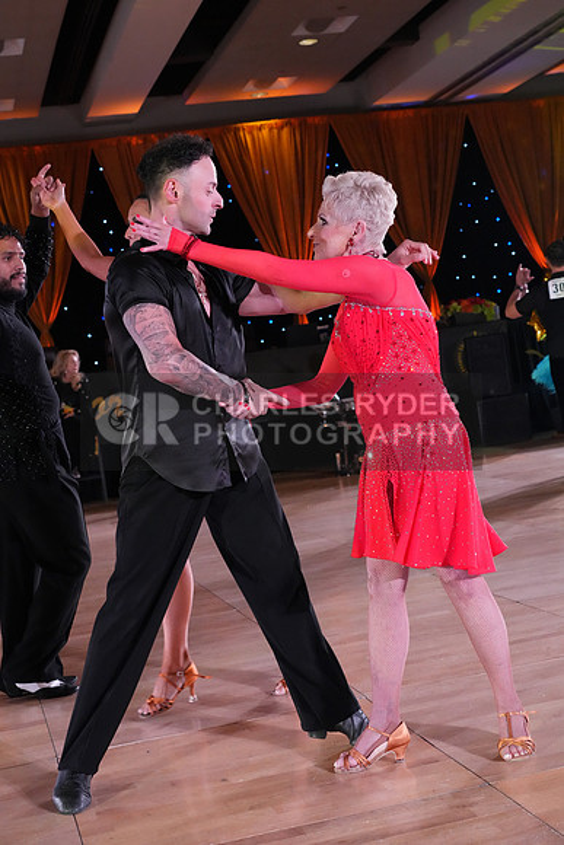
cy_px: 422
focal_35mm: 51
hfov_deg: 26.5
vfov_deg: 38.9
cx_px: 282
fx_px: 1198
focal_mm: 51
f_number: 5.6
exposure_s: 1/400
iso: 8000
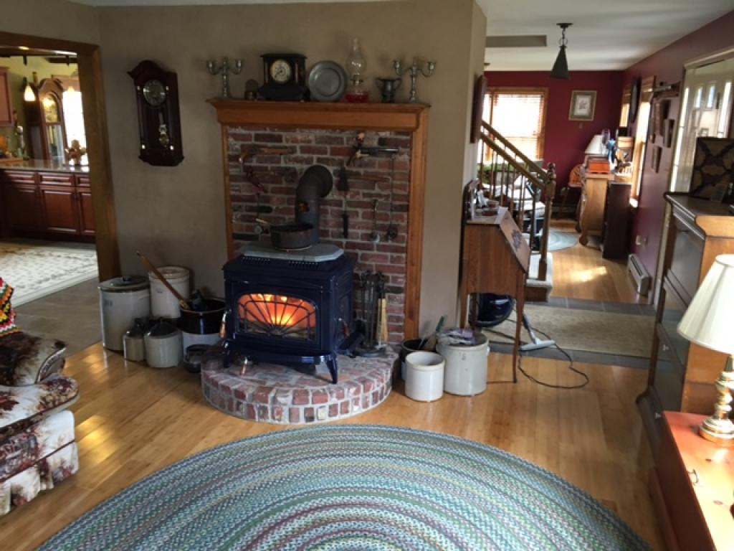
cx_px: 367
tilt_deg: -14.1
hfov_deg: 61.7
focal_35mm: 29
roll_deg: +0.0
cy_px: 276
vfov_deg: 48.2
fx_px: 615
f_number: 2.2
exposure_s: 1/30
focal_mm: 4.15
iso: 100
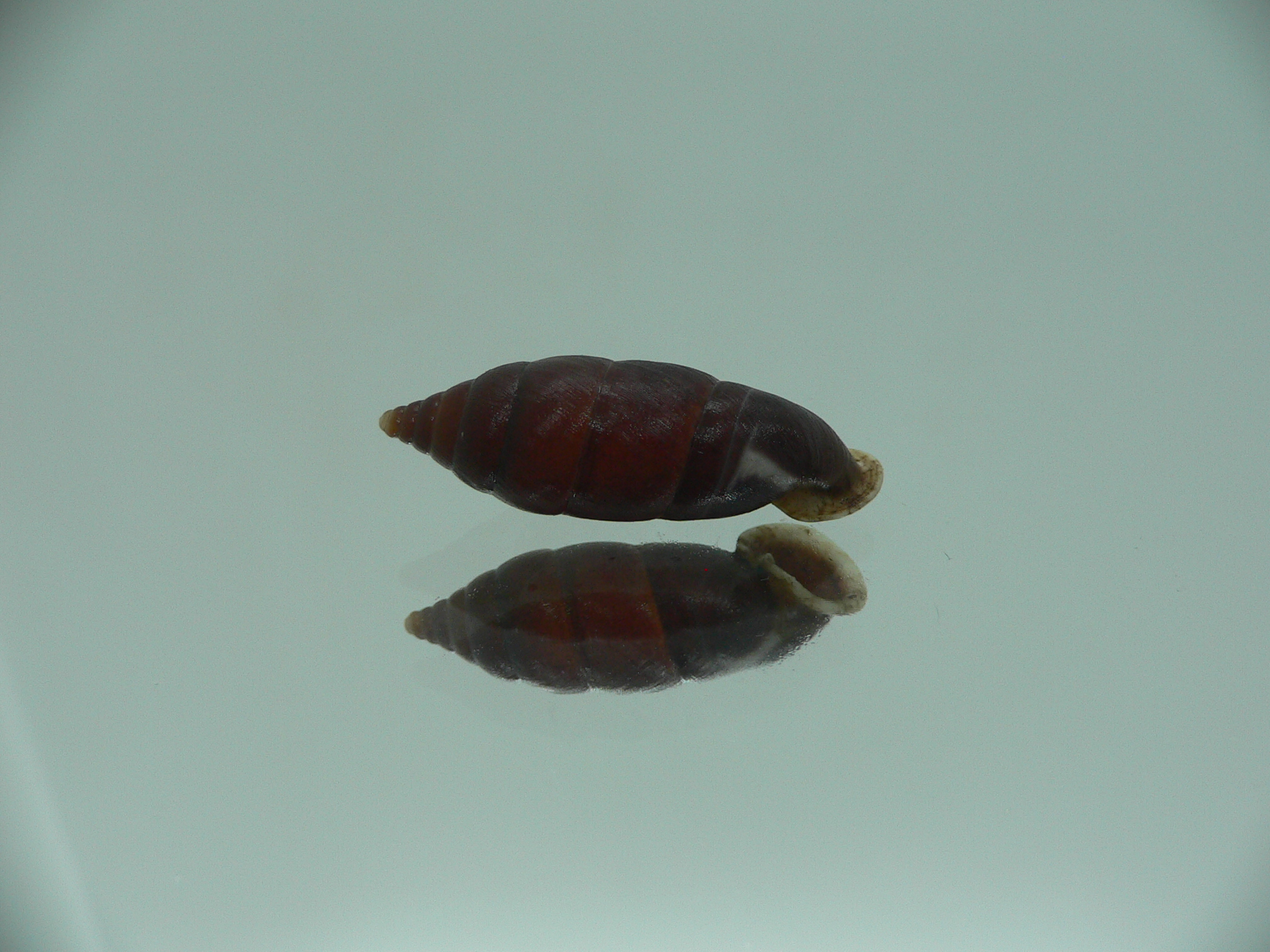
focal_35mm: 35
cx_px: 635
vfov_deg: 40.7
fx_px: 1284
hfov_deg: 52.6
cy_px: 476
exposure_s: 1/60
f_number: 2.8
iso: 80
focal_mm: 4.6
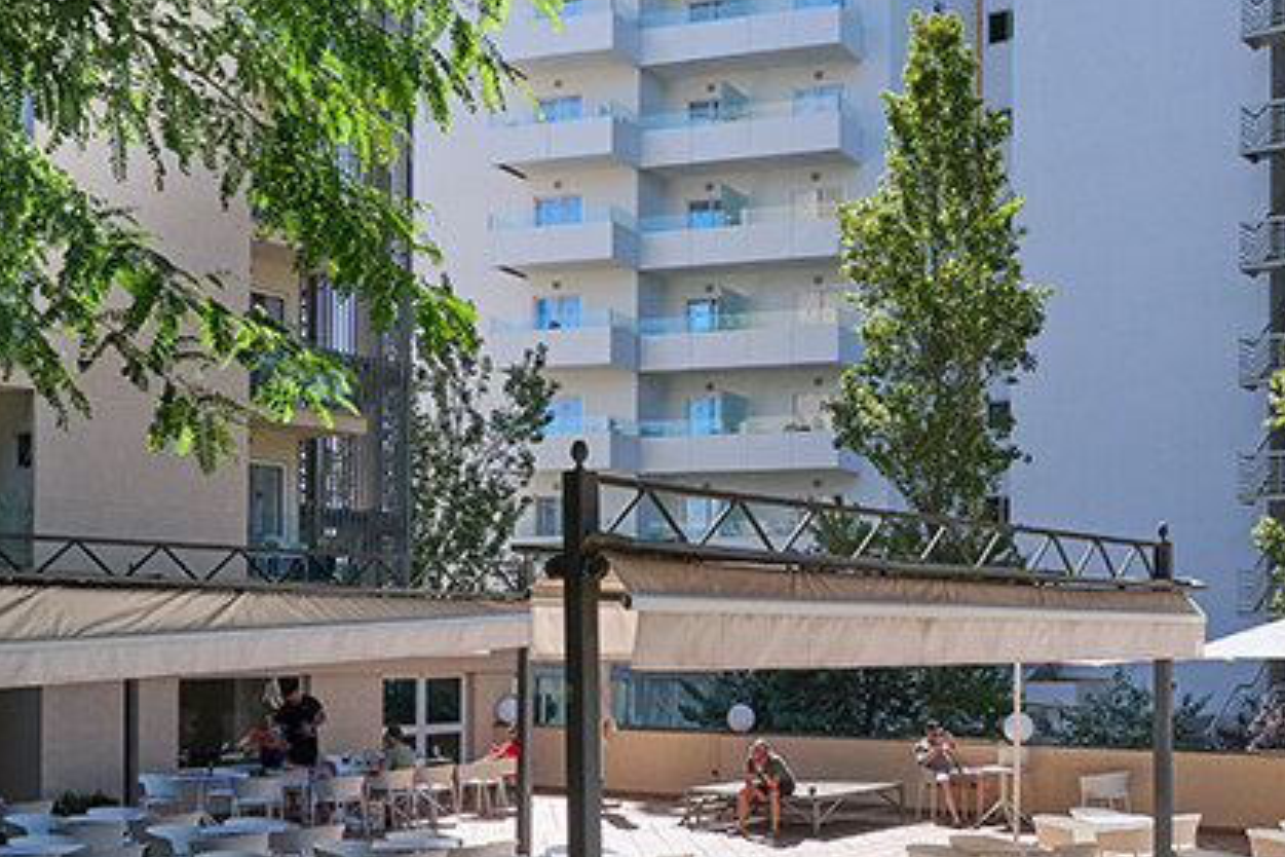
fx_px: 1642
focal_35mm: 46
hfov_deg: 41.6
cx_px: 952
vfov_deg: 29.0
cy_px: 592
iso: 320
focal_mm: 16
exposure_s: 1/250
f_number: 8
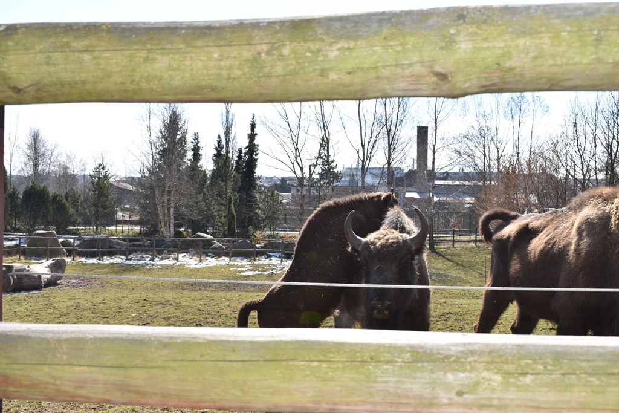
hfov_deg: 46.4
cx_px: 310
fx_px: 722
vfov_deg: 31.9
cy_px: 206
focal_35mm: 42
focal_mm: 28
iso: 100
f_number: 8
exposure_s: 1/200
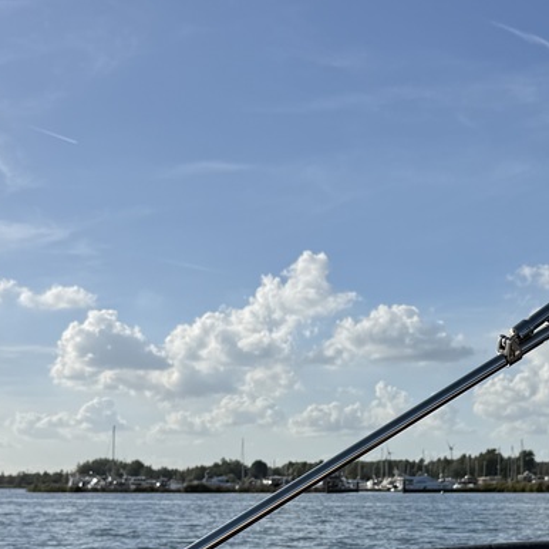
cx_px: 380
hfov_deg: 25.9
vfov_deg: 25.1
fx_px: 1184
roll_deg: +0.3
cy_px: 525
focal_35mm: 66
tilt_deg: -2.0
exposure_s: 1/10309
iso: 80
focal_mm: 6.76
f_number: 1.78
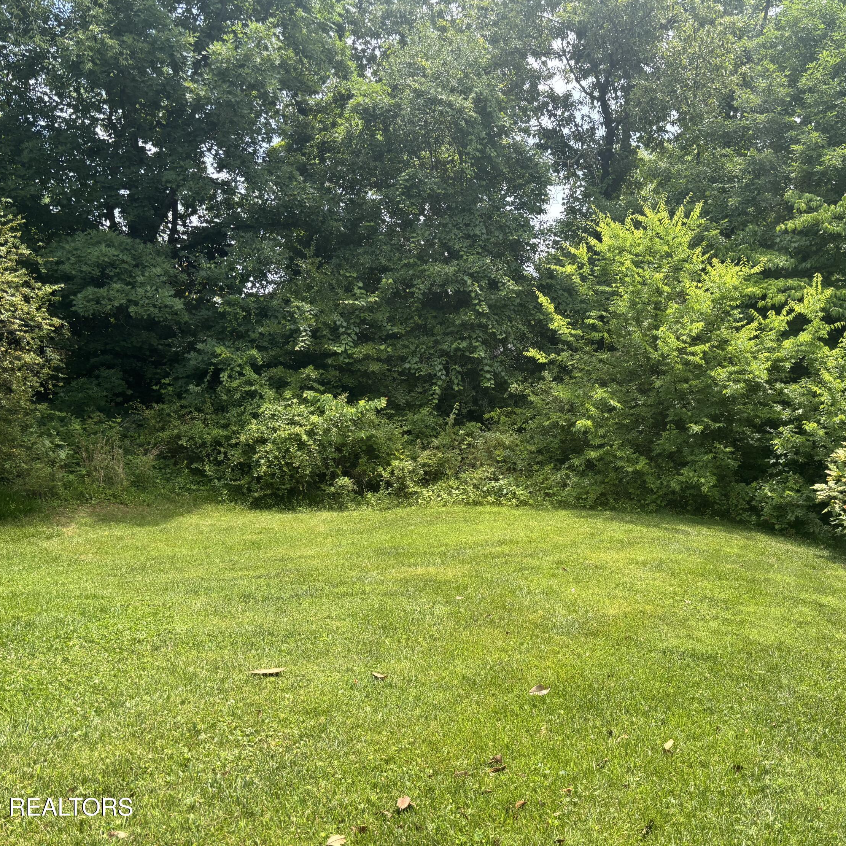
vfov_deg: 52.5
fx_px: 857
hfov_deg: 52.0
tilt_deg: -4.0
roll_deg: +0.1
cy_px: 418
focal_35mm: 31
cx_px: 523
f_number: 1.6
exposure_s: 1/758
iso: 50
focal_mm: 5.96
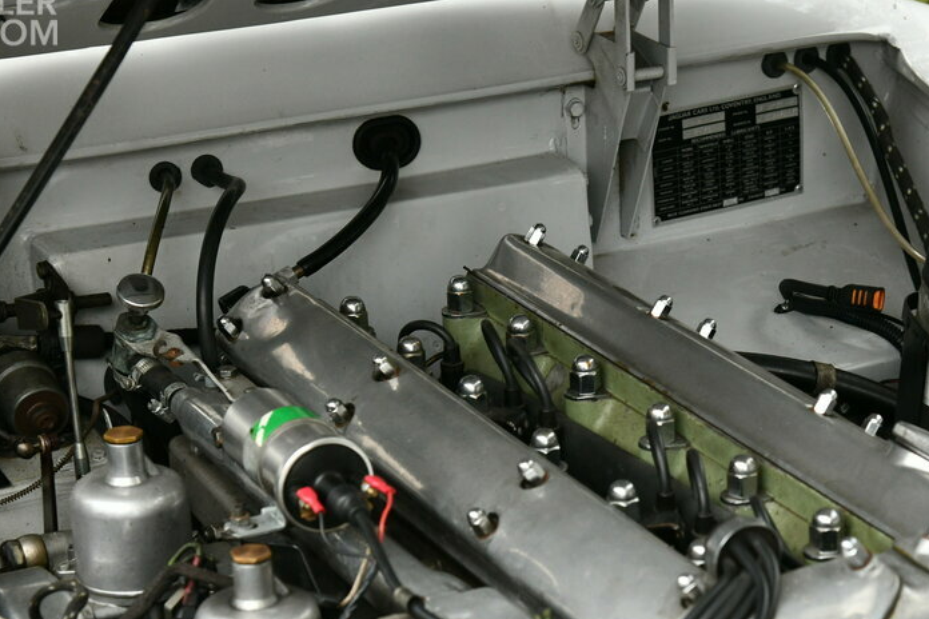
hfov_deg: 18.2
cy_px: 500
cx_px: 645
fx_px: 2890
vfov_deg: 12.2
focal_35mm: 112
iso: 1250
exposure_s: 1/160
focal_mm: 65
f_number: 6.3
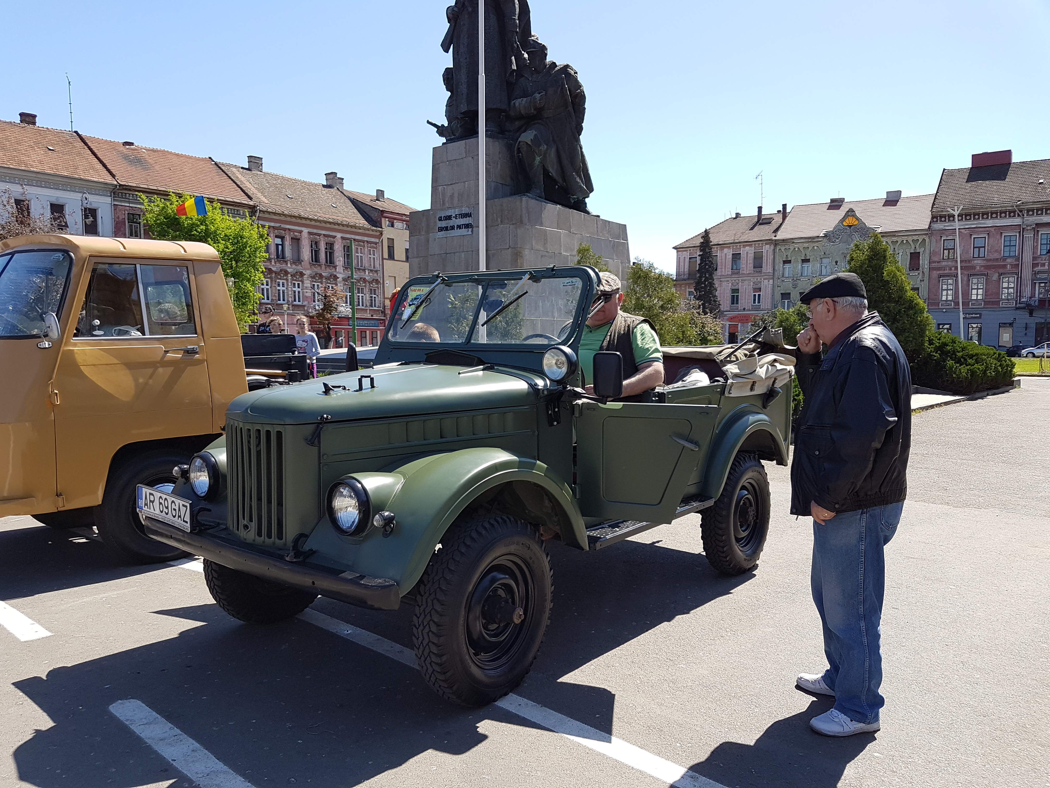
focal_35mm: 26
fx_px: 789
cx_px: 525
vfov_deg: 53.1
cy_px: 394
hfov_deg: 67.3
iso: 40
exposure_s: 1/1156
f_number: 1.7
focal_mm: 4.2
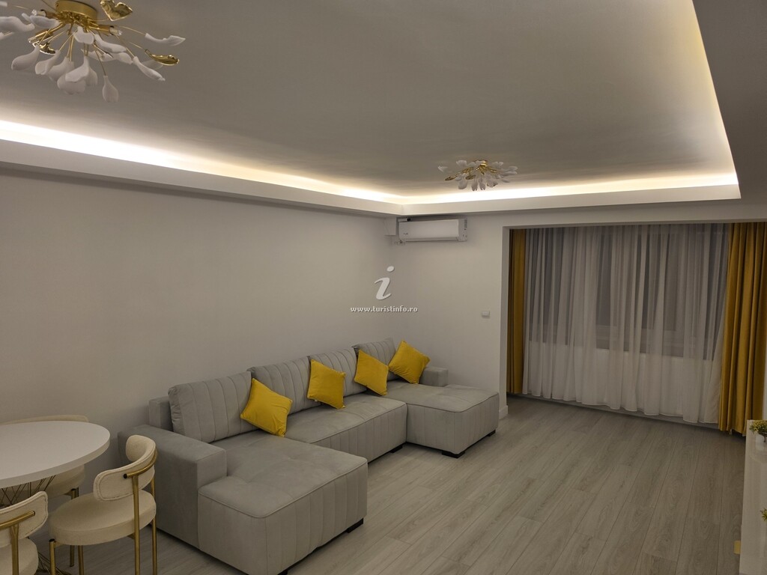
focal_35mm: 23
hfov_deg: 73.9
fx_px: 510
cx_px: 384
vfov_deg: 58.9
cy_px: 288
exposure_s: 1/100
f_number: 1.4
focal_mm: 6.5
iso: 100
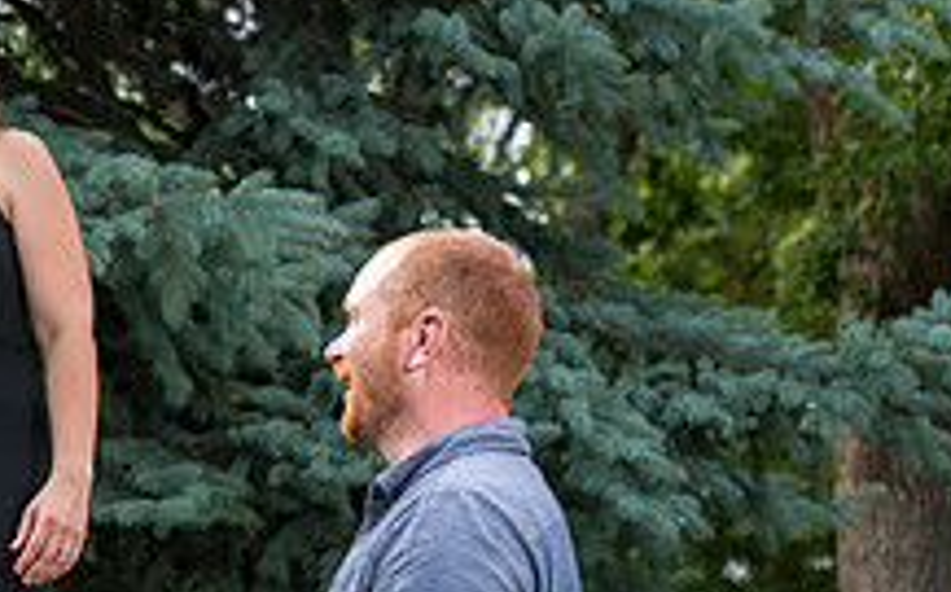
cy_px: 467
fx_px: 4944
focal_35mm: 191
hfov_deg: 10.8
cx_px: -110
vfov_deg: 6.8
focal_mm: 70
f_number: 5
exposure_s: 1/200
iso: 250
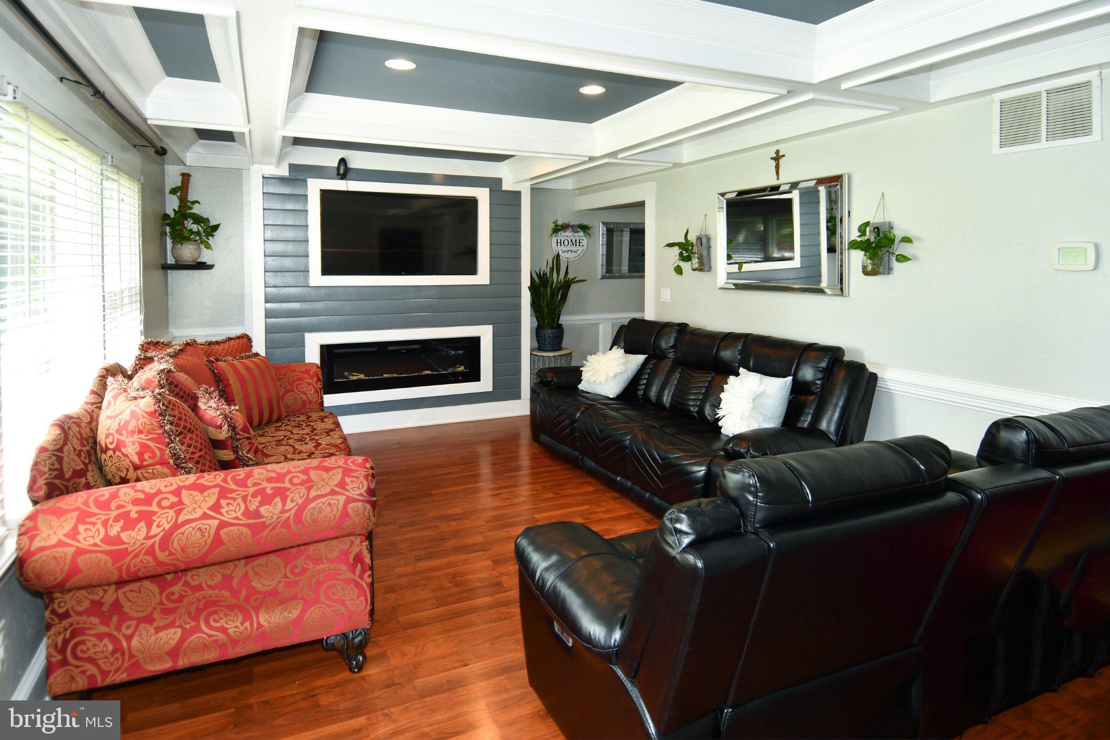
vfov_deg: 67.4
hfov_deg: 90.0
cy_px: 370
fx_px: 555
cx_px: 555
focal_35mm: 18
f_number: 4.5
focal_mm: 12
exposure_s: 1/80
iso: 200
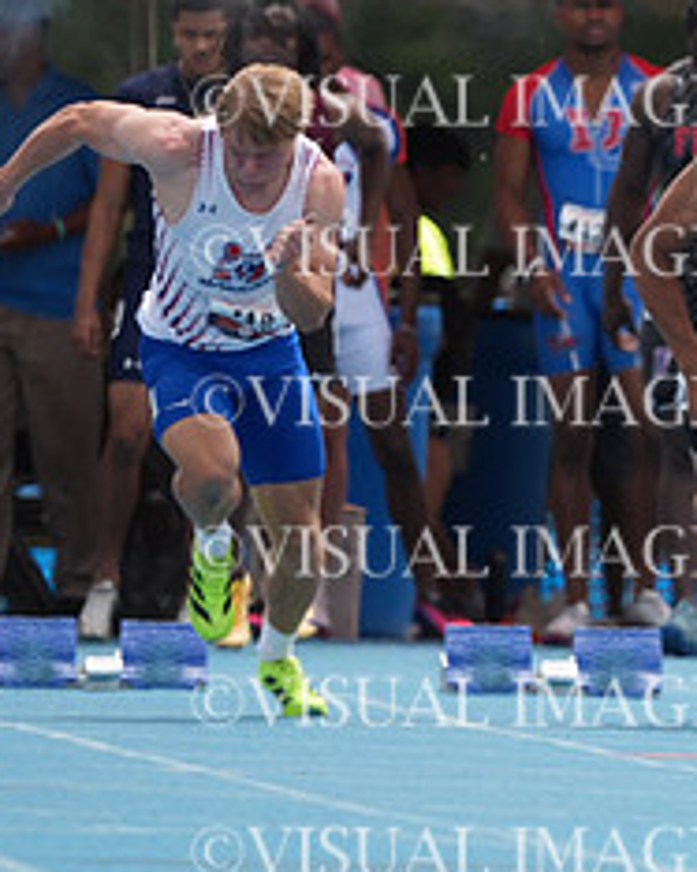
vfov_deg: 1.4
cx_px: 731
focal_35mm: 1399
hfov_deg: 1.1
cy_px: 326
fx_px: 36098
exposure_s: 1/1600
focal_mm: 600
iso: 500
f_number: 6.3
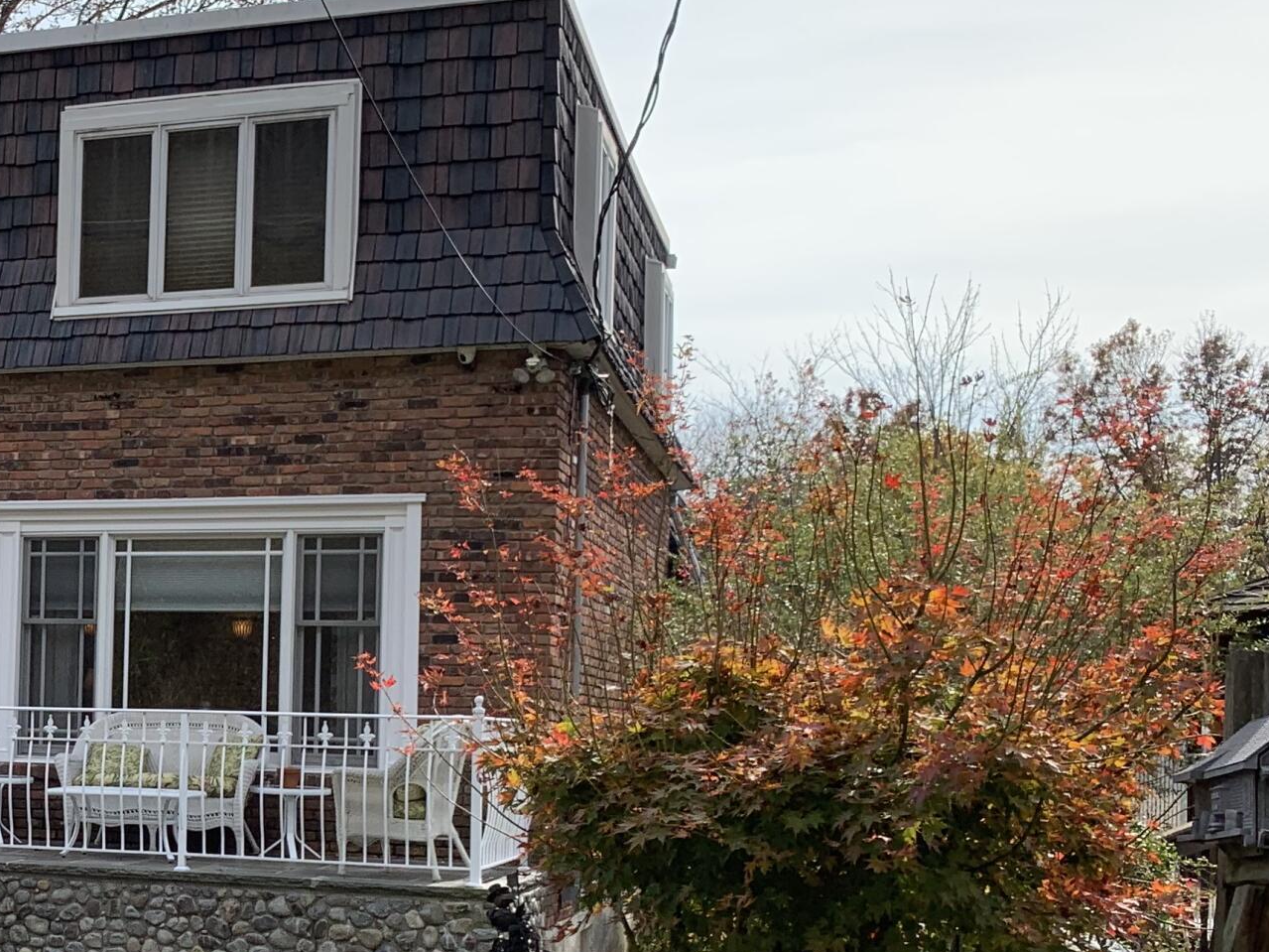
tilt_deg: +1.1
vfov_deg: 23.8
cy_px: 717
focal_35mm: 61
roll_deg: -0.8
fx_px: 2236
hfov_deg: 28.8
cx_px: -111
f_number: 1.8
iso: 25
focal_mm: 4.25
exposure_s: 1/1748
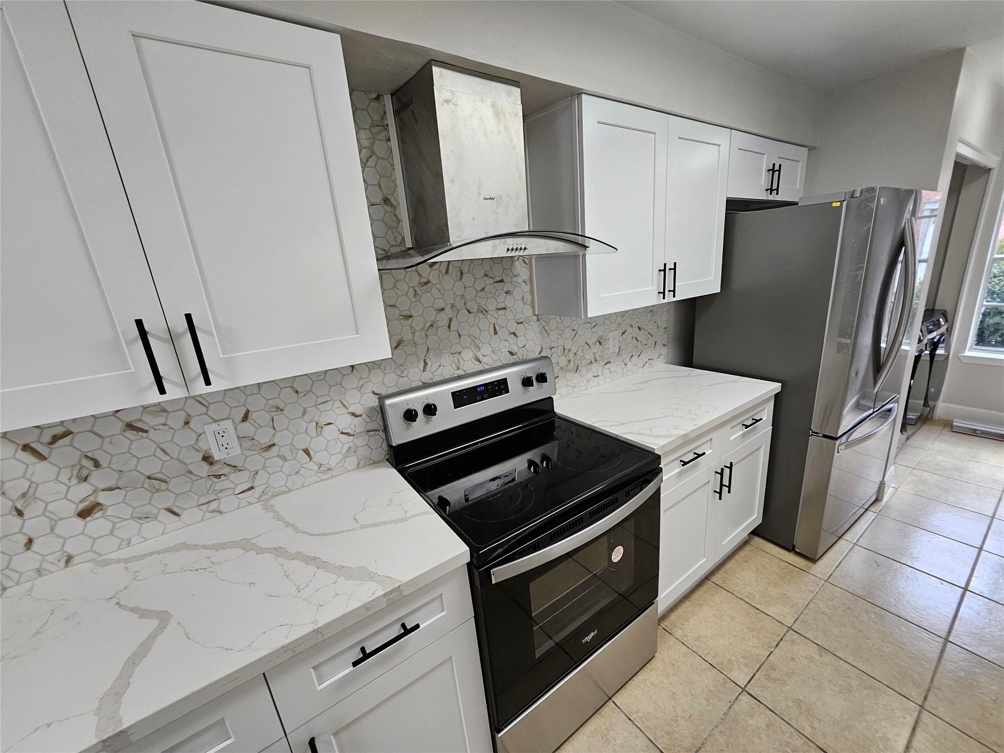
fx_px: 377
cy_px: 376
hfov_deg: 106.2
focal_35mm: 13
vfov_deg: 89.9
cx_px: 502
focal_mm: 1.7
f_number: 2.2
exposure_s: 1/60
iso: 64
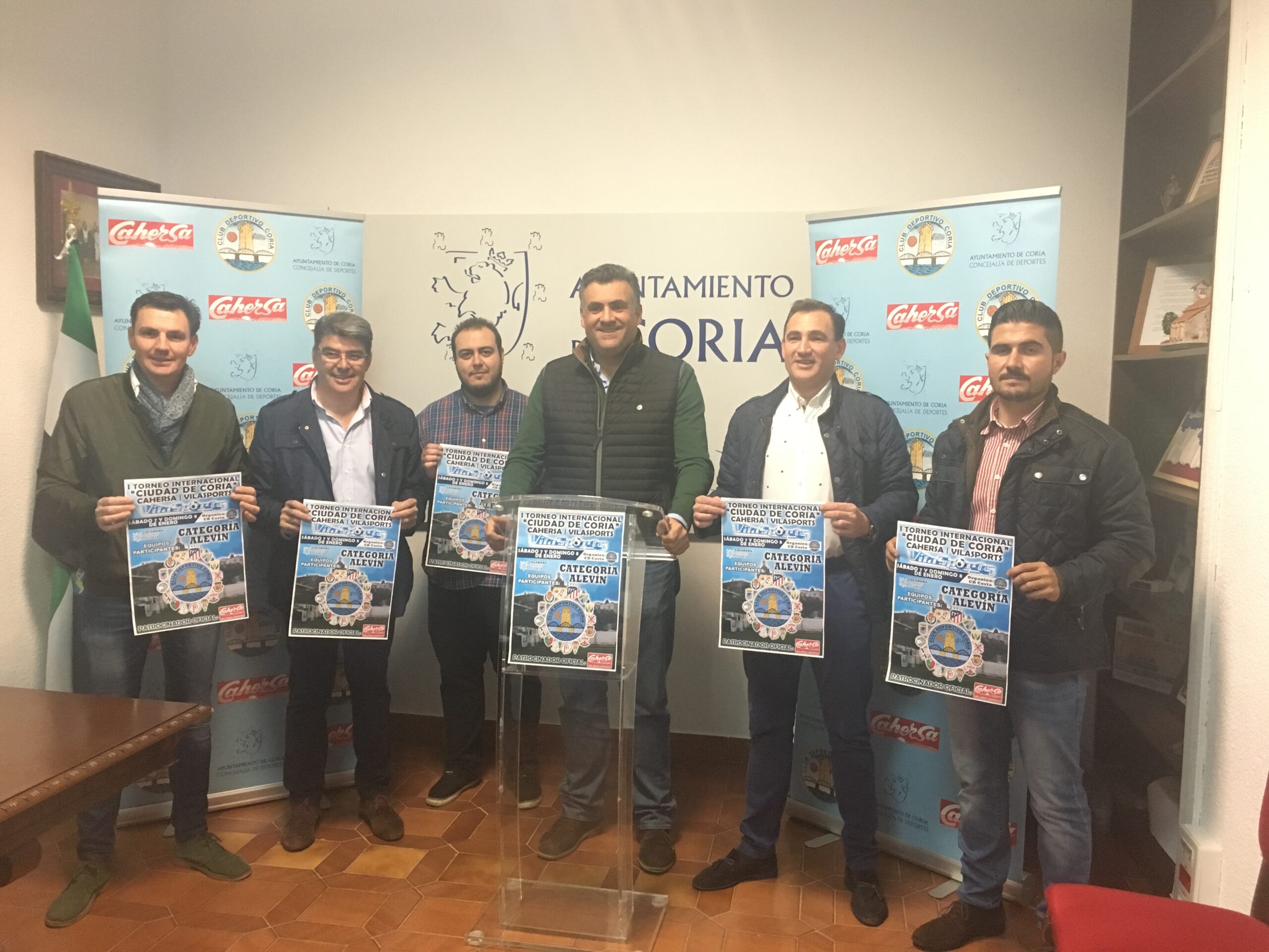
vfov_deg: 48.2
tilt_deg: -3.8
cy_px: 476
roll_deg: -0.8
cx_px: 634
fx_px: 1063
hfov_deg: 61.7
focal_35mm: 29
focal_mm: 4.15
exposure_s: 1/17
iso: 200
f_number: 2.2
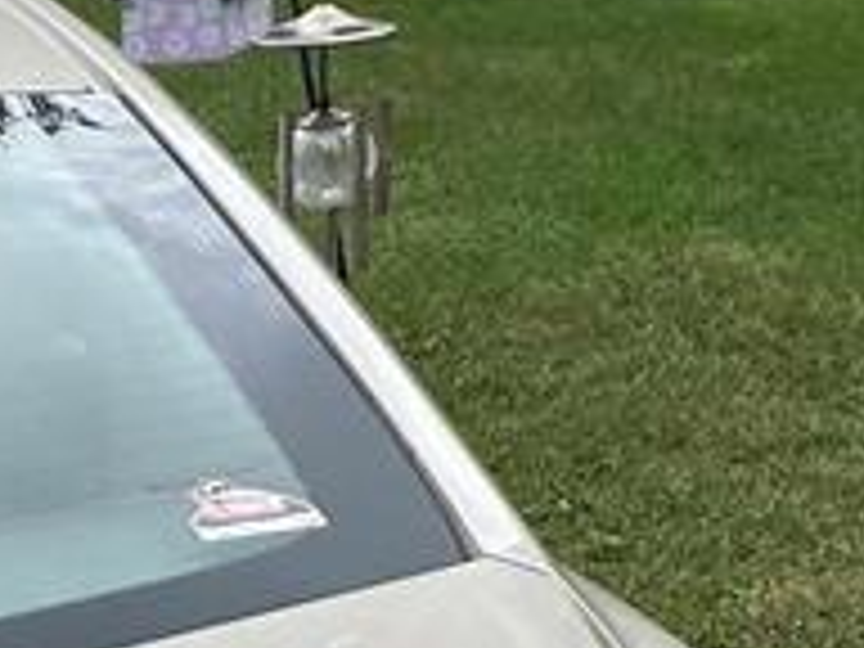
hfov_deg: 12.5
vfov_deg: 9.6
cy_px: -864
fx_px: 3469
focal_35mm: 139
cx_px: 1742
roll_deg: +1.3
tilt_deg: +7.0
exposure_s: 1/3704
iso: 50
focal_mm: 5.7
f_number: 1.5
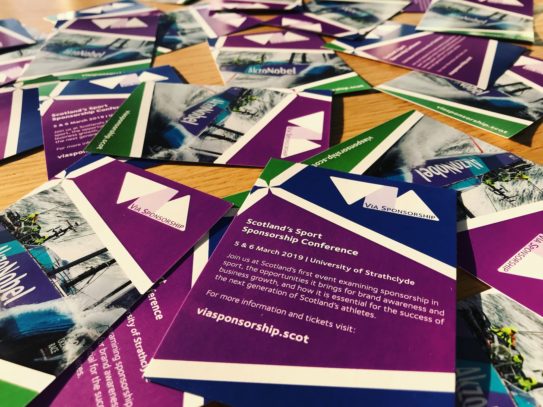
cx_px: 272
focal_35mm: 28
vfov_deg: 49.7
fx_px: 439
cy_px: 204
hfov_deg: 63.5
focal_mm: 3.99
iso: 20
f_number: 1.8
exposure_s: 1/257
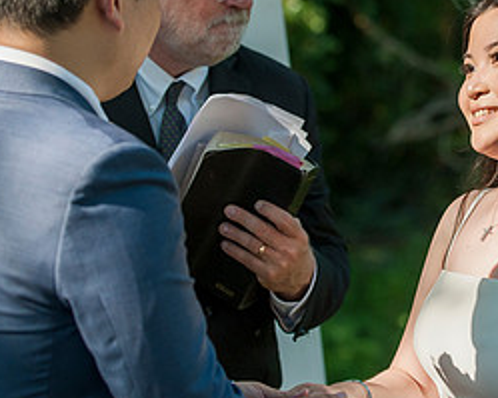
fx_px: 2637
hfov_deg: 10.7
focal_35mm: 179
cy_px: 126
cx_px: 408
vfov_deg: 8.6
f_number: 3.5
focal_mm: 82
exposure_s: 1/2000
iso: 800
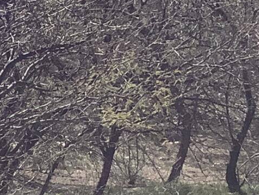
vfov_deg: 7.5
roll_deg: +0.4
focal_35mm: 196
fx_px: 1467
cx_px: -109
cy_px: -70
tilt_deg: +1.2
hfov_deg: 9.8
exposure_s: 1/1567
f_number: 2.4
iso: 25
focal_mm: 3.3
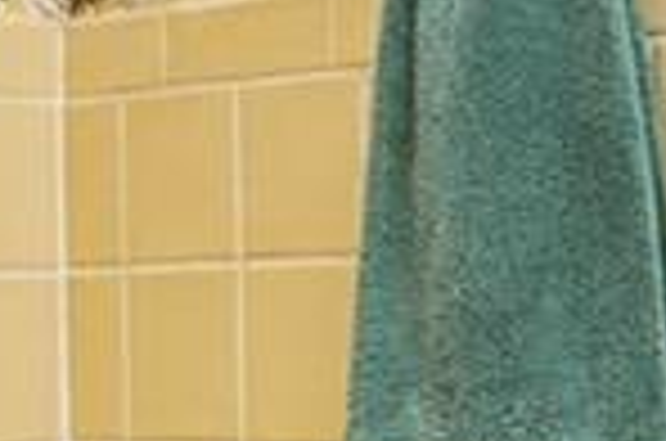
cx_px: 994
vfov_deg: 12.3
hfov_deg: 16.8
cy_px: 234
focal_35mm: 111
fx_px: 2049
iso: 64
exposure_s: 1/25
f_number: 4
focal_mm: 16
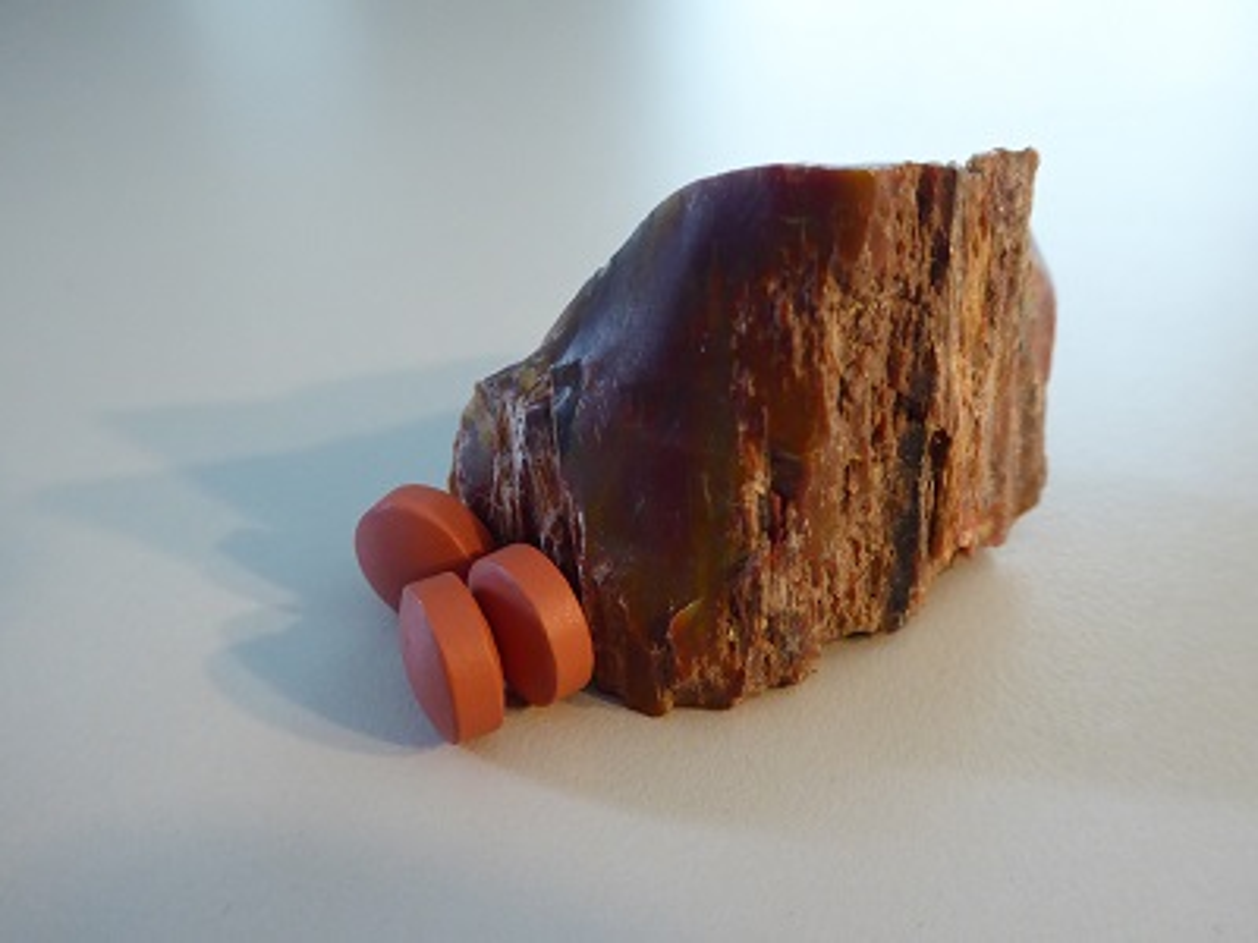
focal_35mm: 34
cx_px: 629
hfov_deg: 54.0
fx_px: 1236
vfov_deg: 41.8
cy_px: 472
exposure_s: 1/30
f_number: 3.6
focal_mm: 5.8
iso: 400
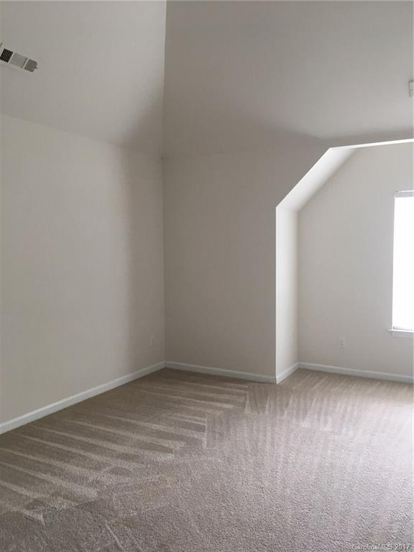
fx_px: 462
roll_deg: +0.7
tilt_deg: -2.8
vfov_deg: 61.7
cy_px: 276
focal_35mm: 29
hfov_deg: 48.2
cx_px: 207
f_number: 2.2
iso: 50
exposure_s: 1/30
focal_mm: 4.15
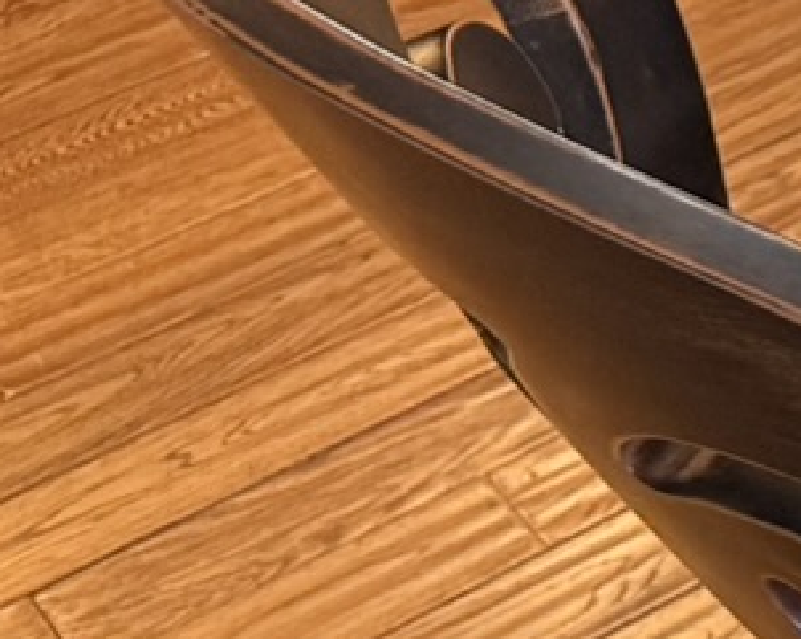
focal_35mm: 159
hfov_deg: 8.9
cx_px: 2692
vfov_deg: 9.3
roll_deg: -1.0
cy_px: -509
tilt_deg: -29.9
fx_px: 3766
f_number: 1.78
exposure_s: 1/60
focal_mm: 6.76
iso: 320
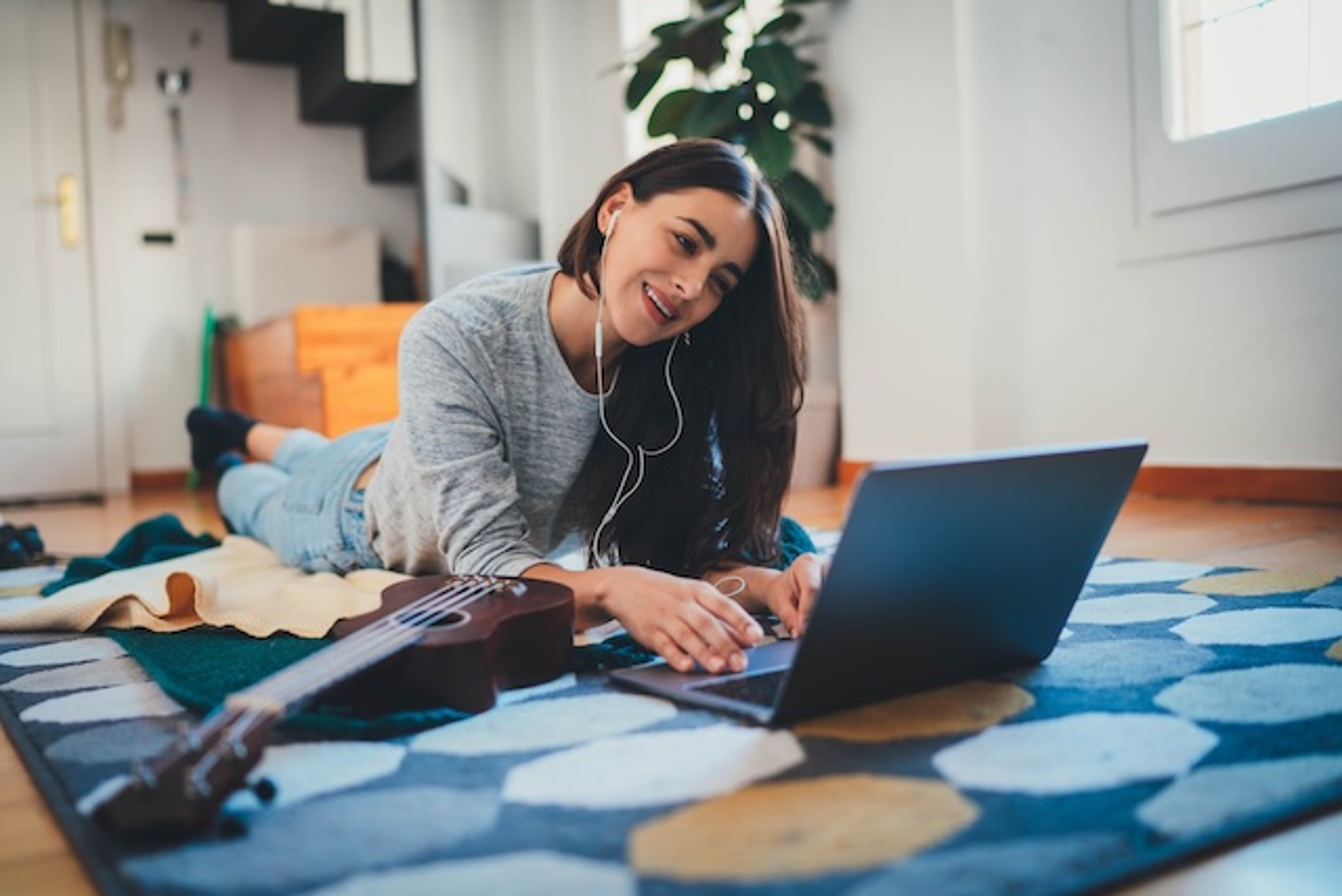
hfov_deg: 54.4
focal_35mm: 35
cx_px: 671
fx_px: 1305
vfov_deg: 37.9
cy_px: 448
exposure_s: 1/125
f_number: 1.6
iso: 200
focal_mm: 35
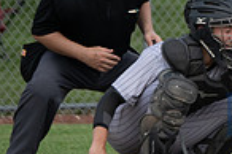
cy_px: -127
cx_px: 516
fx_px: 6984
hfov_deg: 1.9
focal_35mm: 1085
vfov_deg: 1.3
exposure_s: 1/1600
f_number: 2.8
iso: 320
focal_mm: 200
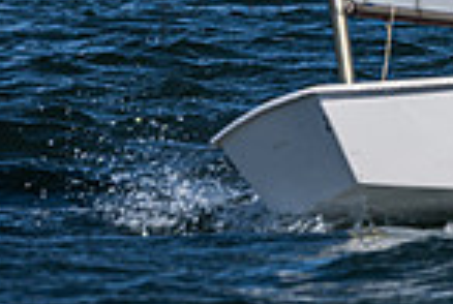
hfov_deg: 2.1
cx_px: 850
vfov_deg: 1.4
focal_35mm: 992
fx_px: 12508
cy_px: -244
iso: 320
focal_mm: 250
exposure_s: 1/1250
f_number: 9
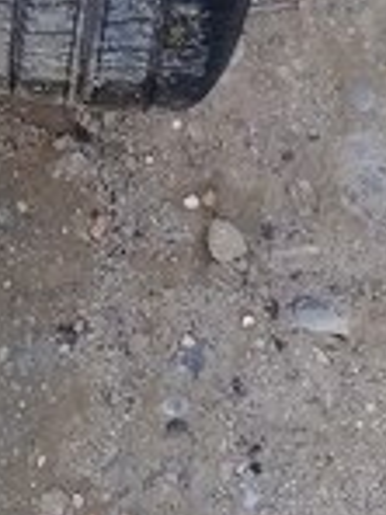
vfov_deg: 17.5
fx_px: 1546
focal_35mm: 104
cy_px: -184
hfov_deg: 14.1
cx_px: 70
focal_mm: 3.3
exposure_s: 1/214
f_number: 2.2
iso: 50
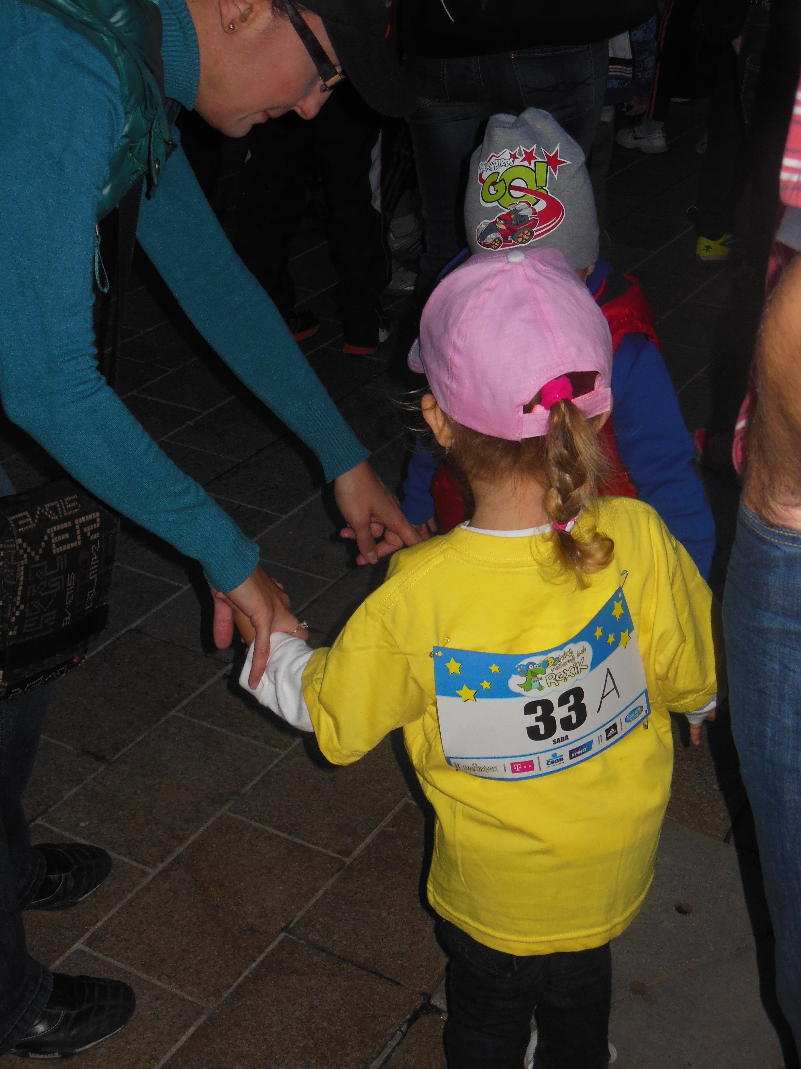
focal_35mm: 50
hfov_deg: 29.1
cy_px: 534
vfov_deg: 38.2
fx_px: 1543
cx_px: 400
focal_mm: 8.9
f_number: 4
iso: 200
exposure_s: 1/60
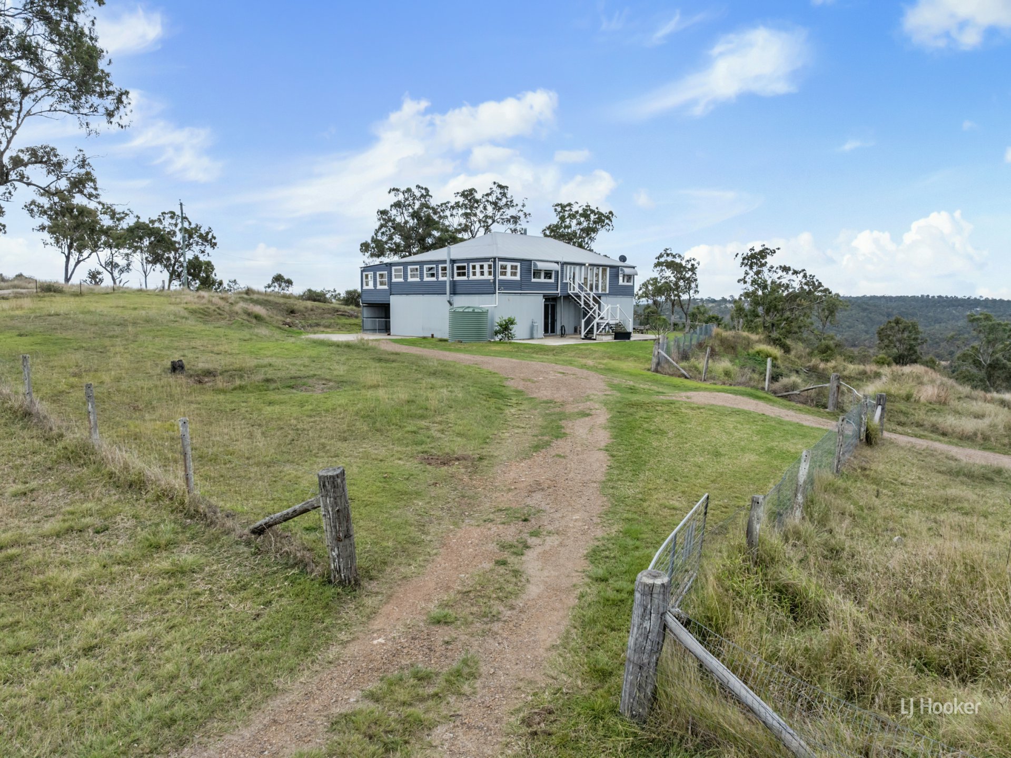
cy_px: 379
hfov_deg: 71.6
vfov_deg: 56.8
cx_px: 506
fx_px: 701
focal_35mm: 24
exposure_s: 1/400
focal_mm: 12.29
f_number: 5.6
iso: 200
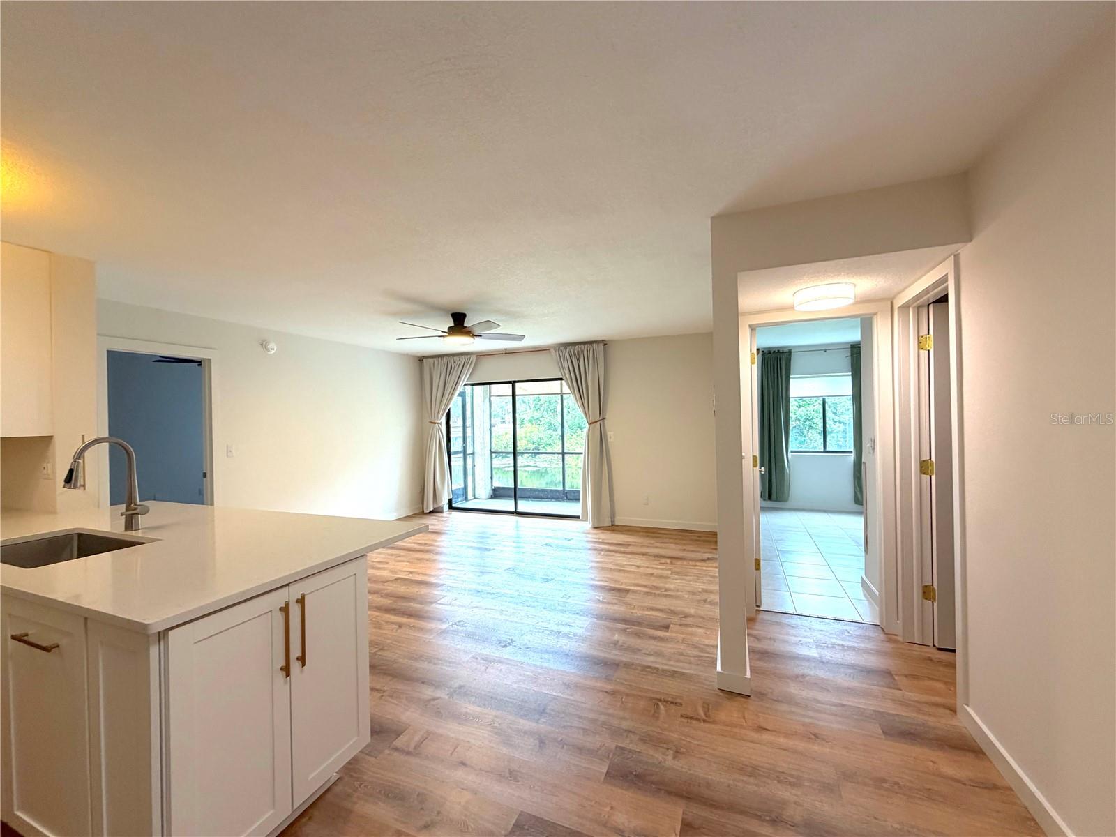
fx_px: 451
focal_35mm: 14
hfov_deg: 102.1
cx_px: 558
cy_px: 418
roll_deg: +1.5
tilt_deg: -1.1
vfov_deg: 85.7
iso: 200
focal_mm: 2.22
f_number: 2.2
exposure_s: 1/120
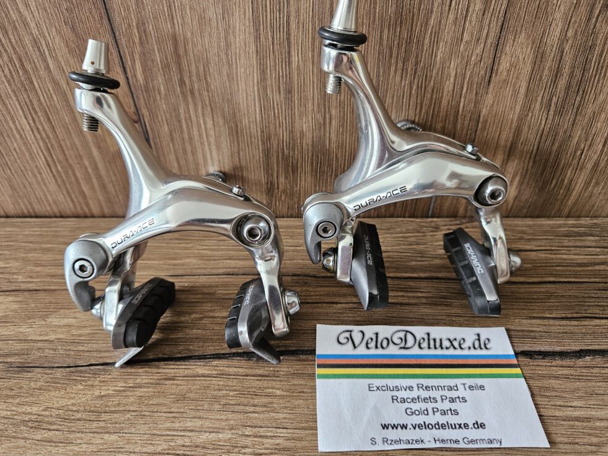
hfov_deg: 71.6
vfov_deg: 56.8
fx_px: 422
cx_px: 312
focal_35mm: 24
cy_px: 220
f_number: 1.8
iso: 250
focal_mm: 5.4
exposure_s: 1/100
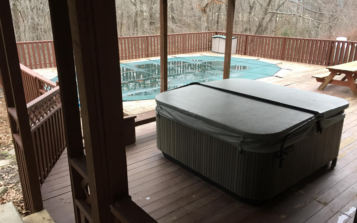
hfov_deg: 61.2
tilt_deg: -19.0
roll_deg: +1.2
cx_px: 179
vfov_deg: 40.6
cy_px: 112
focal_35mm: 31
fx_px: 302
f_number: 2.2
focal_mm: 4.15
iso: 32
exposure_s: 1/30
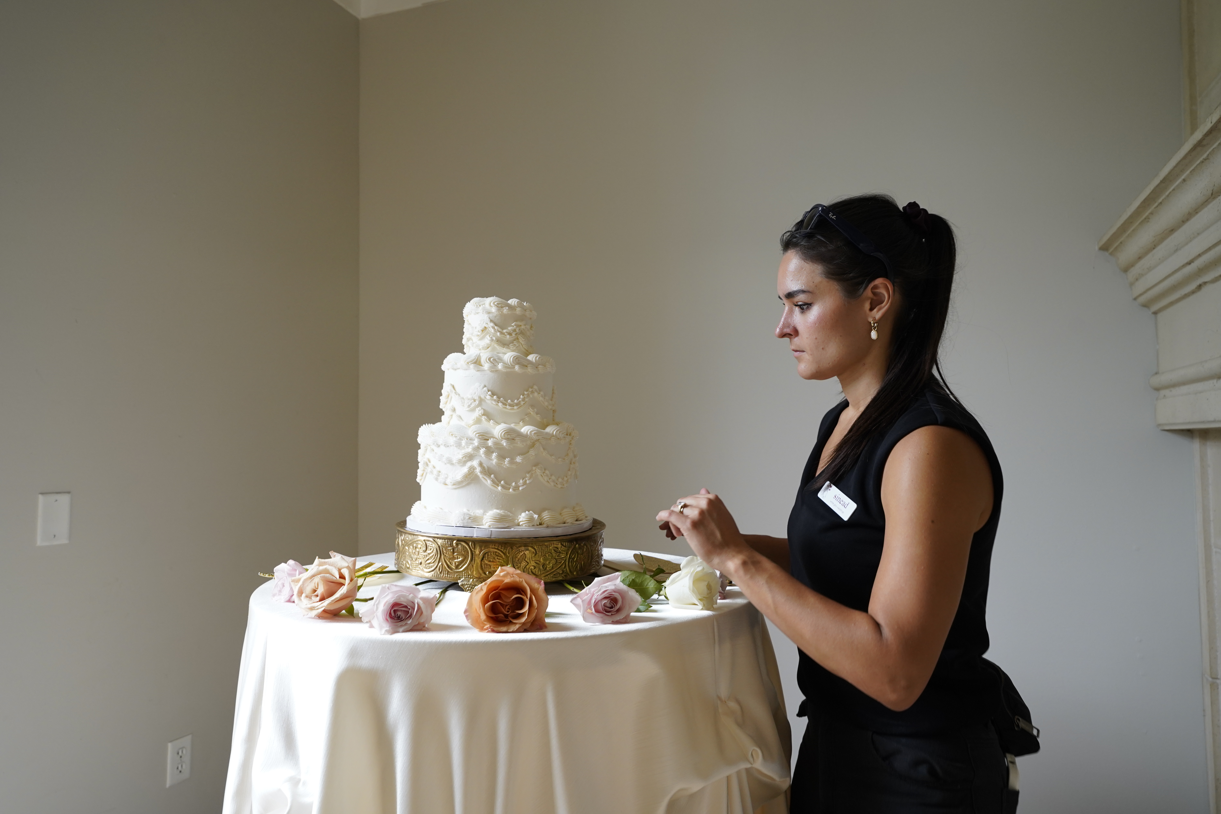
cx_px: 610
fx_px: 814
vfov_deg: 53.1
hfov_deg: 73.7
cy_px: 407
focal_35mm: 24
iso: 1000
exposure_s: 1/125
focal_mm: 24
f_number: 5.6
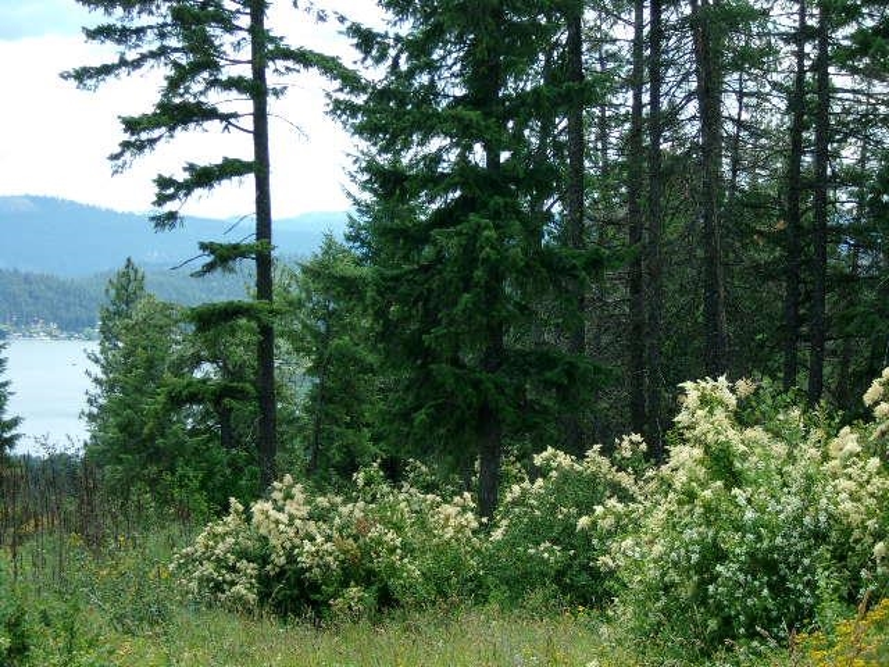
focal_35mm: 108
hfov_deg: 18.2
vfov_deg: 13.7
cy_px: 334
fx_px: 2774
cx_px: 444
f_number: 6.6
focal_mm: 19.6
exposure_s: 1/140
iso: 80
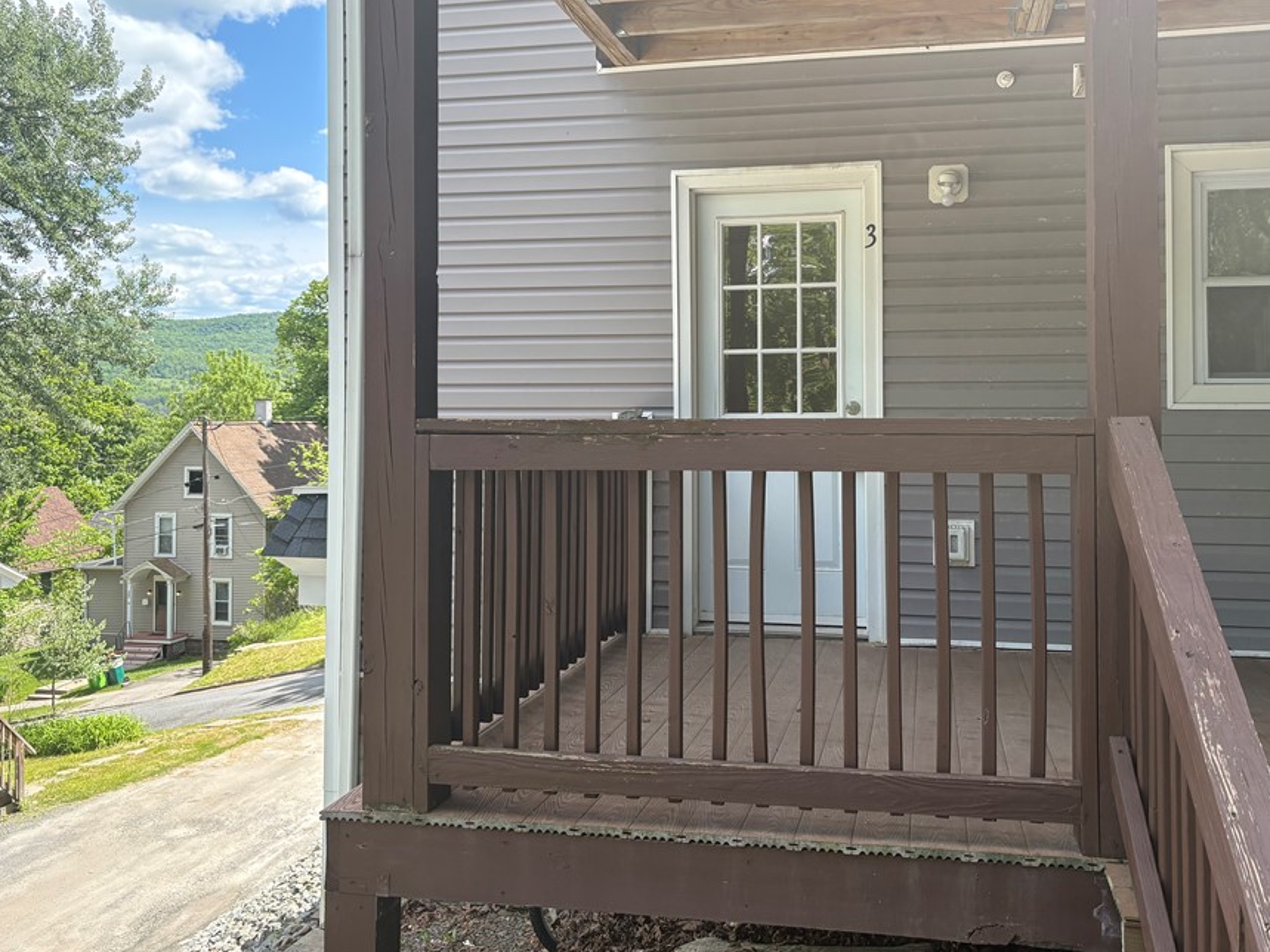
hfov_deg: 58.2
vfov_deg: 45.2
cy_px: 392
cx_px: 719
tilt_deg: +0.8
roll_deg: +1.9
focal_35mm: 31
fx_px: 1137
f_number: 1.6
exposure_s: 1/1155
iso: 64
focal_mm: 5.96
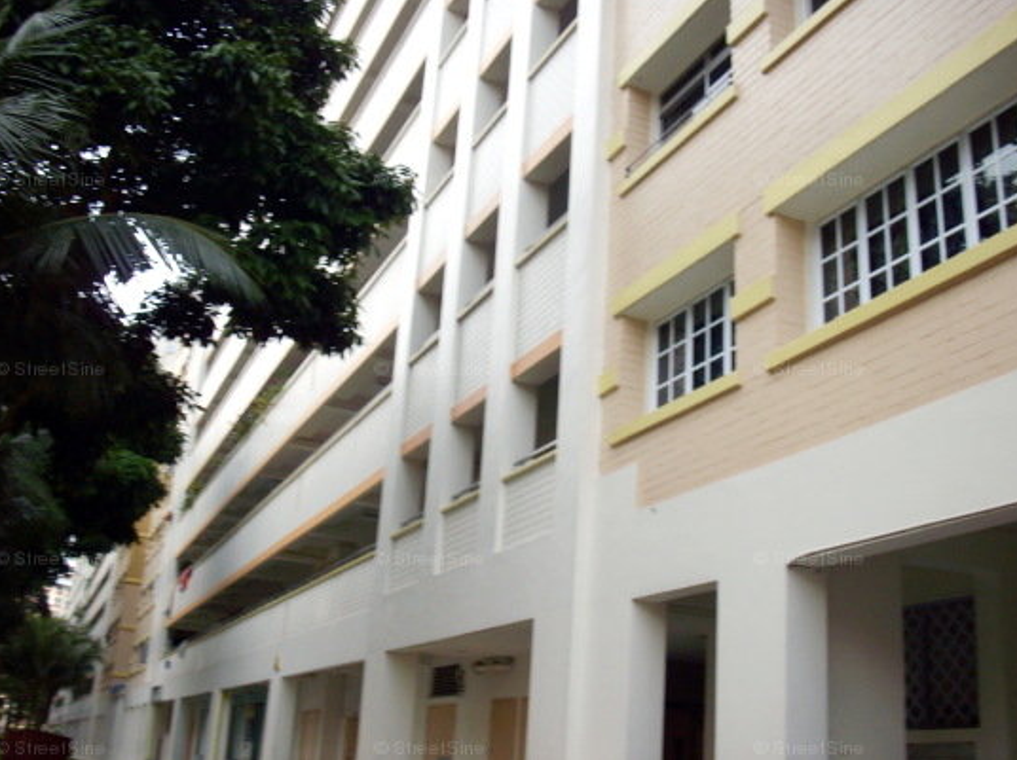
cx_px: 516
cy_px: 371
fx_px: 1115
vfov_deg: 37.7
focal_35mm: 38
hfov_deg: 49.0
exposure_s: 1/160
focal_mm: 6.2
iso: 80
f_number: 2.8
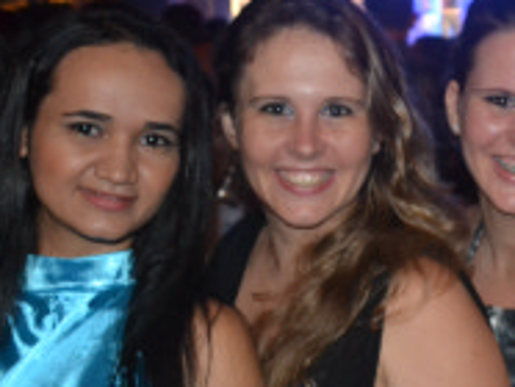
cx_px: 565
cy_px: 200
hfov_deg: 20.1
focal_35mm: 93
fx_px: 1385
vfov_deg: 15.9
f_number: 3.8
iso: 3200
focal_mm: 24
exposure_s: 1/60
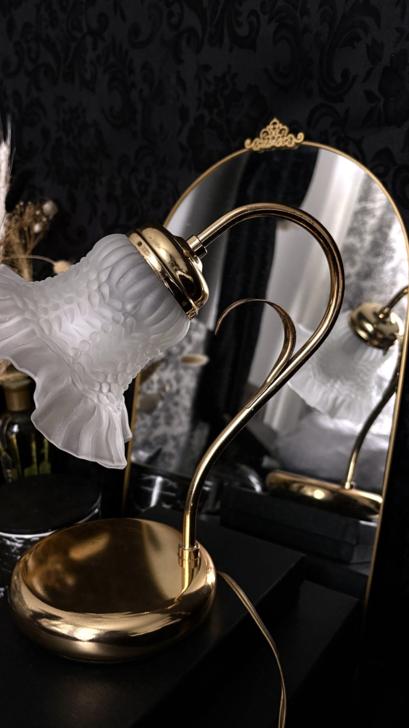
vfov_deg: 36.6
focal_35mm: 57
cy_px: 363
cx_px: 166
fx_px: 1099
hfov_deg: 21.1
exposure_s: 1/15
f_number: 1.6
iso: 1000
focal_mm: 5.96
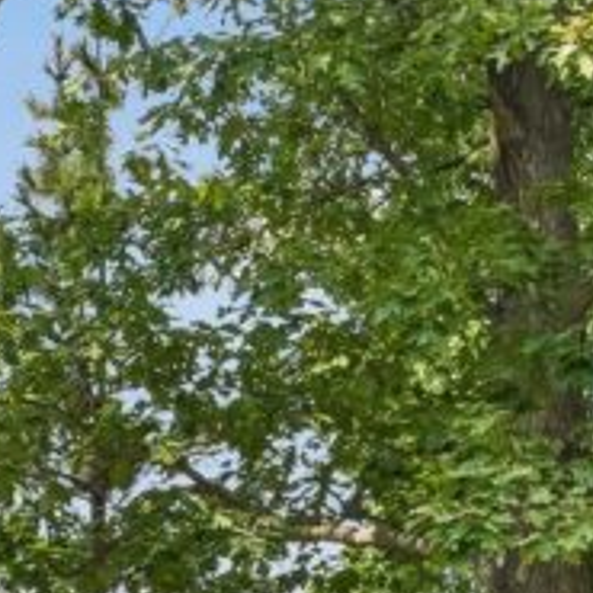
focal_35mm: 232
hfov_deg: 7.5
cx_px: 83
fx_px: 4496
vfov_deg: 7.4
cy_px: 872
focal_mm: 28
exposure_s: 1/800
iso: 800
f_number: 8
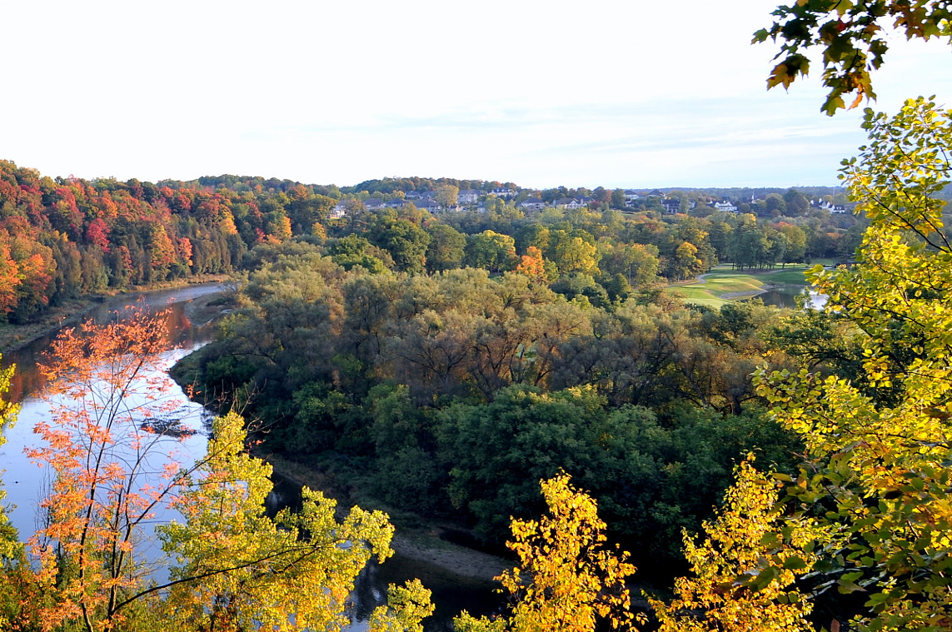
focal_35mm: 43
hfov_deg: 42.1
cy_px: 351
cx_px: 112
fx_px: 1136
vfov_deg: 31.1
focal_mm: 16
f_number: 8
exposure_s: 1/25
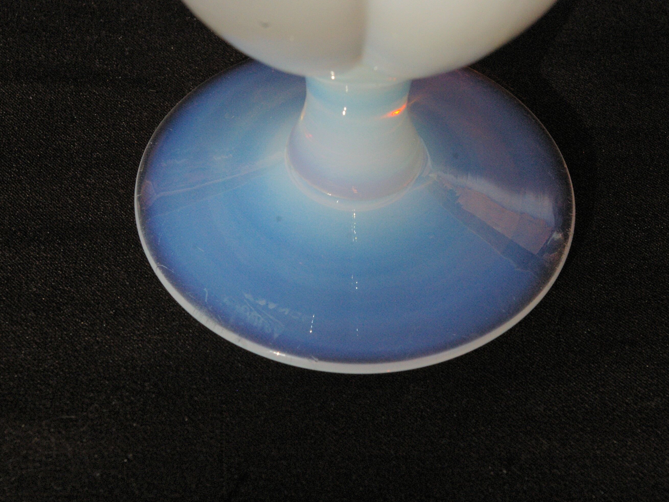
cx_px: 351
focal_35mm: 43
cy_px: 254
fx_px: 831
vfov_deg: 33.6
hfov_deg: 43.8
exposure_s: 1/750
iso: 1600
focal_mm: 26
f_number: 8
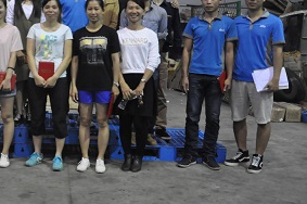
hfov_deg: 32.0
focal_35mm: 60
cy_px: 86
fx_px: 511
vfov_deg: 22.5
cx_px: 37
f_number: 3.8
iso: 1600
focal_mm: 22
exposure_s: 1/25
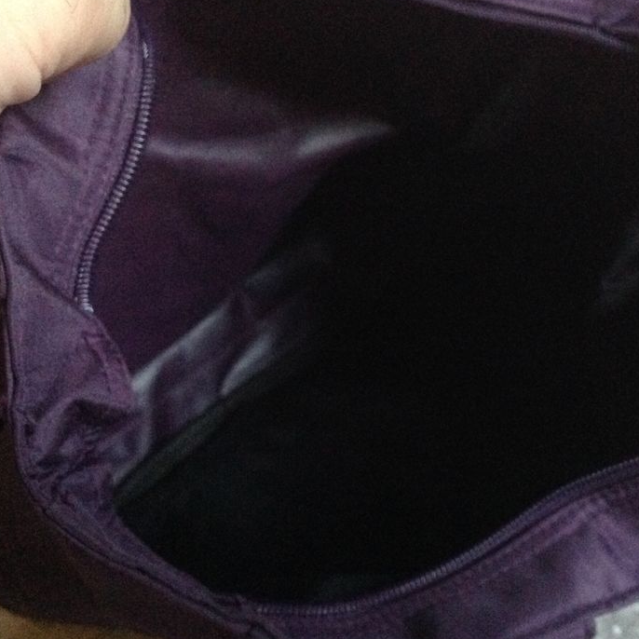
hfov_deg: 37.4
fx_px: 940
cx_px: 385
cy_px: 340
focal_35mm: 45
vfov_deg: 37.5
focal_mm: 4.28
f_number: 2.4
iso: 800
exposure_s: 1/15
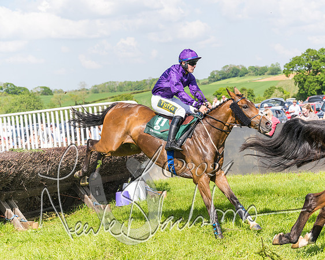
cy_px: 130
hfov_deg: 24.2
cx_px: 187
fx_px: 758
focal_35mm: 79
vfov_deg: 19.4
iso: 400
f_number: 5
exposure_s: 1/1600
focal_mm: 70
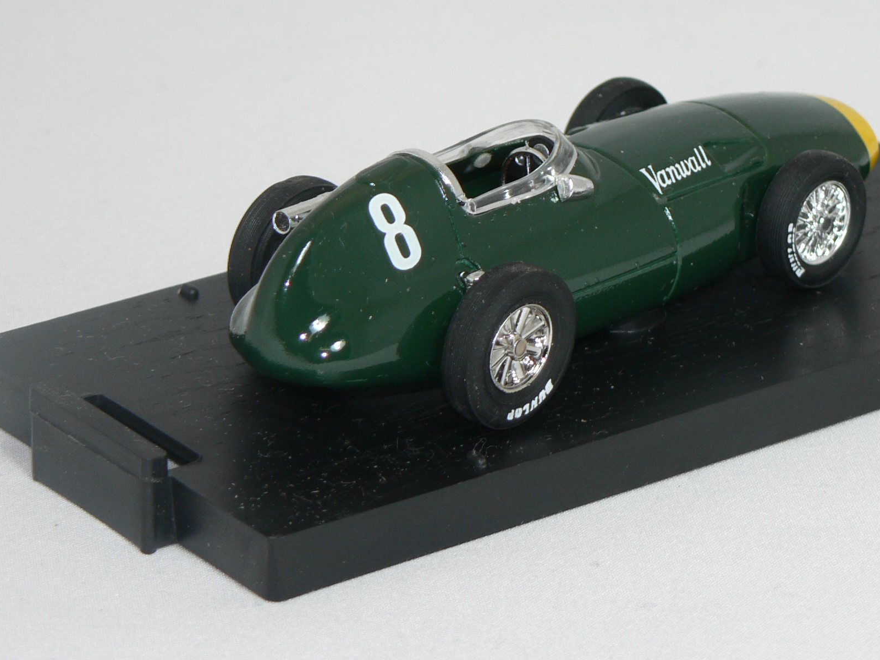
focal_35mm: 208
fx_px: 5288
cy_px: 180
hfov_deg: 9.5
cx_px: 534
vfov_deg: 7.1
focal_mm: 21.6
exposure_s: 1/60
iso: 80
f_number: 3.2
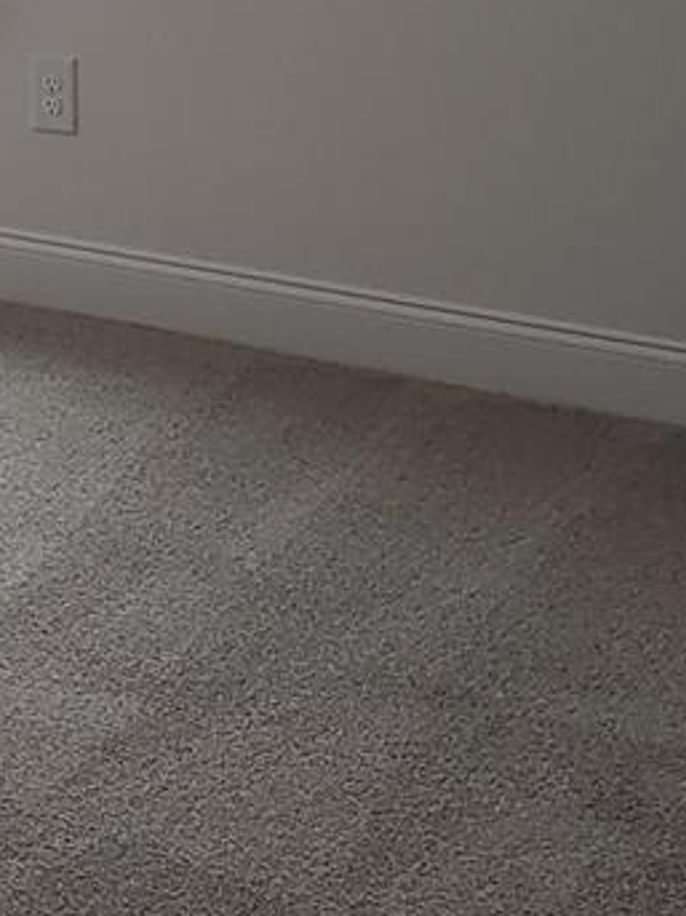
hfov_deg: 12.8
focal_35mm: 112
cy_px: 11
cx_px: -195
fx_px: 2961
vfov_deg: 17.2
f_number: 1.5
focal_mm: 4.23
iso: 50
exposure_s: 1/142
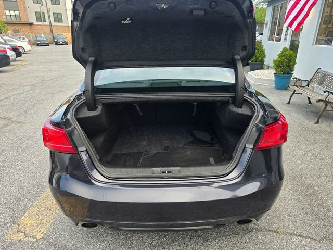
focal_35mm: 23
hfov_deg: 73.9
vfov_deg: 58.9
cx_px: 166
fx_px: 221
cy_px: 125
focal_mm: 6.3
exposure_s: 1/180
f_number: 1.7
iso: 80
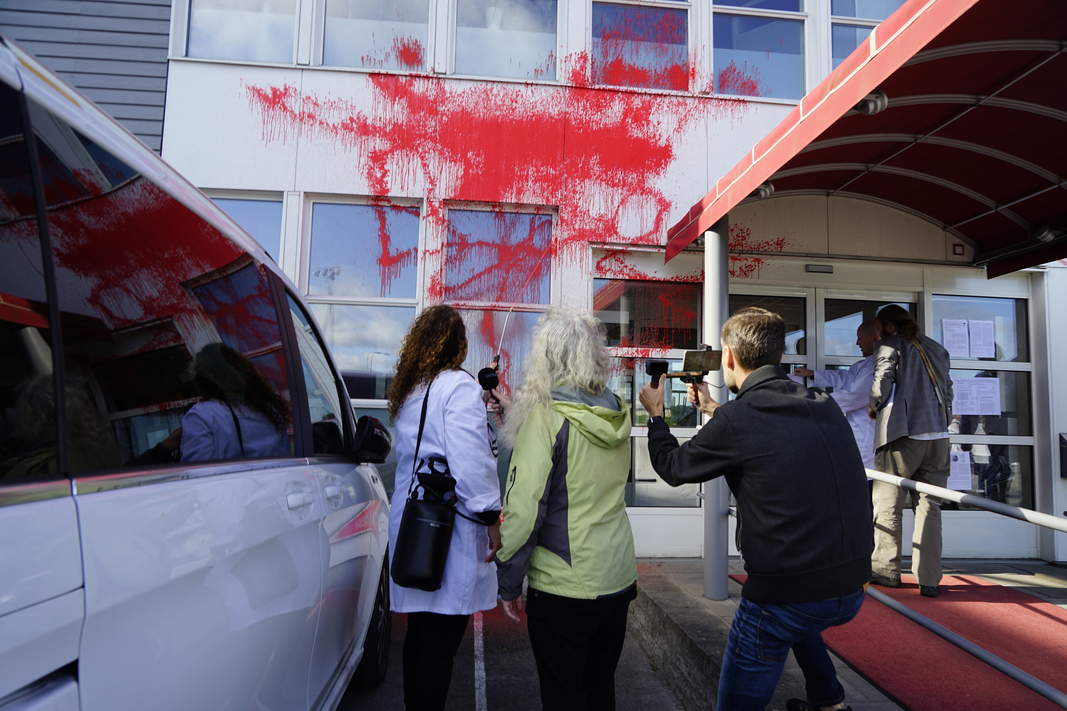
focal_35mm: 24
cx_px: 534
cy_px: 356
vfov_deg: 53.1
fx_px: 711
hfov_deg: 73.7
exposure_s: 1/80
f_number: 8
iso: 100
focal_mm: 24
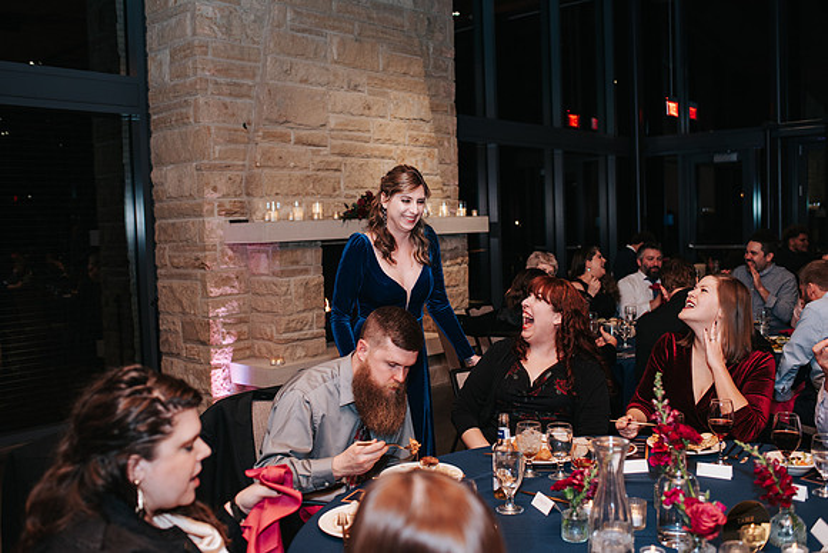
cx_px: 414
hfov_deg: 54.4
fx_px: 805
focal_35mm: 35
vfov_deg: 37.9
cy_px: 276
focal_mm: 35
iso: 1000
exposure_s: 1/200
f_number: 2.8
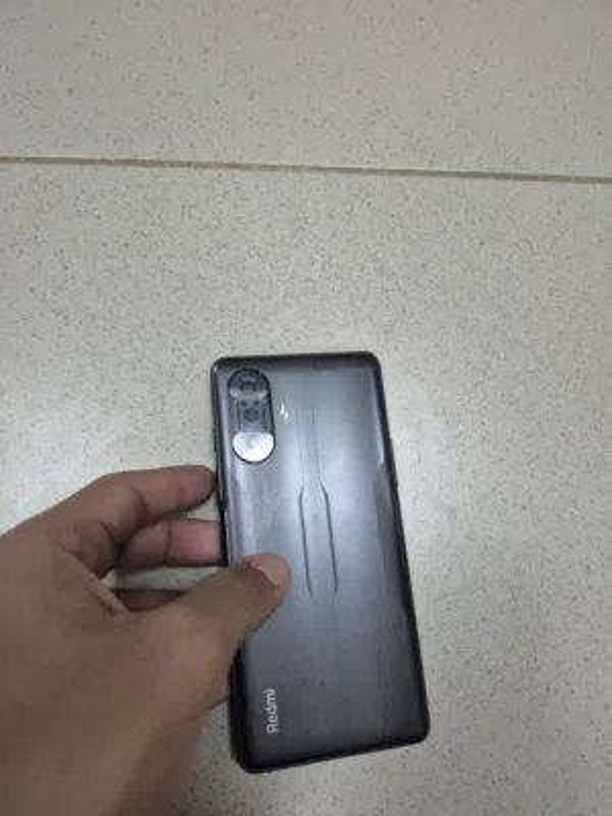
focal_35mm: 23
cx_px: 306
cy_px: 408
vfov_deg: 73.9
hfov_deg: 58.9
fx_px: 542
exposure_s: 1/120
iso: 400
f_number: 1.8
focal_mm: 5.4
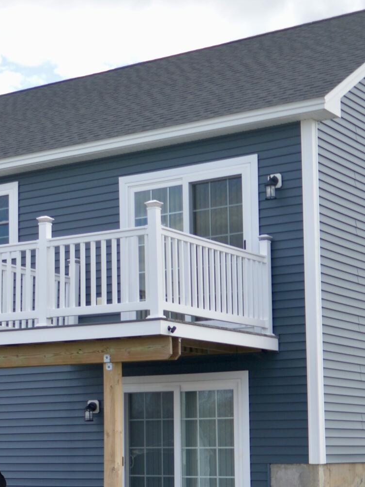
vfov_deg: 22.6
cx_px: 37
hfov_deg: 16.9
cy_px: 334
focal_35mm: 86
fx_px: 1209
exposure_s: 1/160
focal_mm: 20
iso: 100
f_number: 6.3
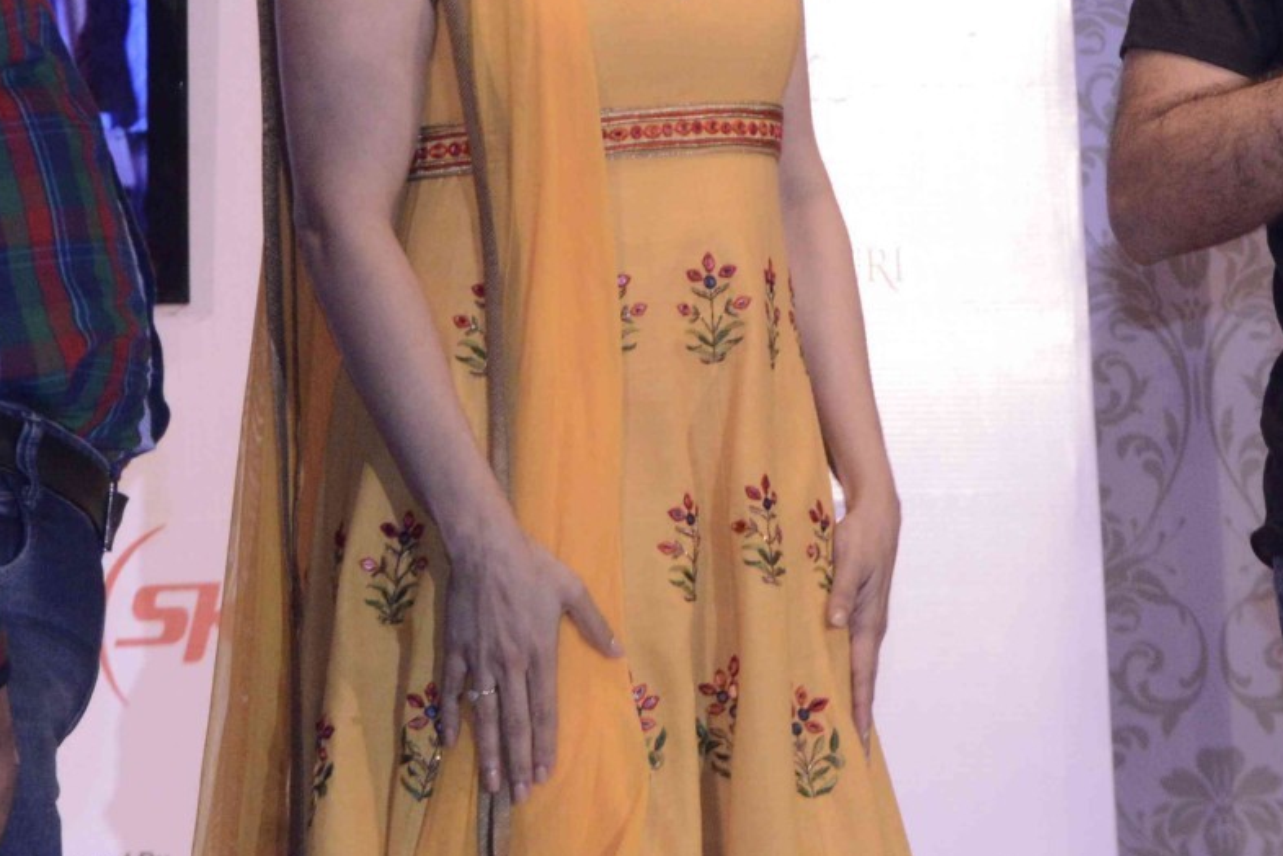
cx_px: 695
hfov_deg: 5.3
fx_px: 13942
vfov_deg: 3.5
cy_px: -137
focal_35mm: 391
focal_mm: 105
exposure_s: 1/200
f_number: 9
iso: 1600
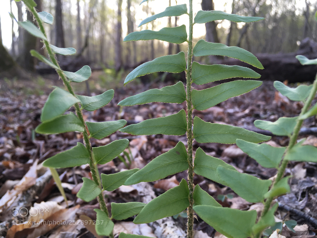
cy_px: 119
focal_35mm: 29
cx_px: 158
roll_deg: -0.8
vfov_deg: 48.2
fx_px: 266
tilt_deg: -10.0
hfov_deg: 61.7
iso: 40
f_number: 2.2
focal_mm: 4.15
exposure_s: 1/120
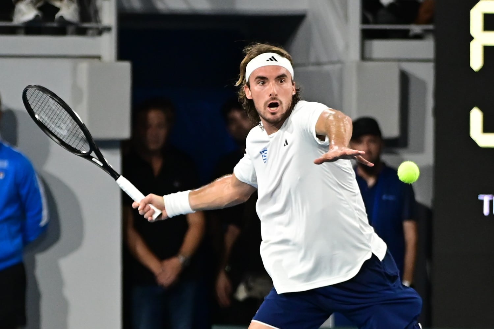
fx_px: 2195
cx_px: 247
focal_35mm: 160
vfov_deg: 8.6
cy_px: 164
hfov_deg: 12.8
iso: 1600
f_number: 2.8
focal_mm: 160
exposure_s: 1/3200
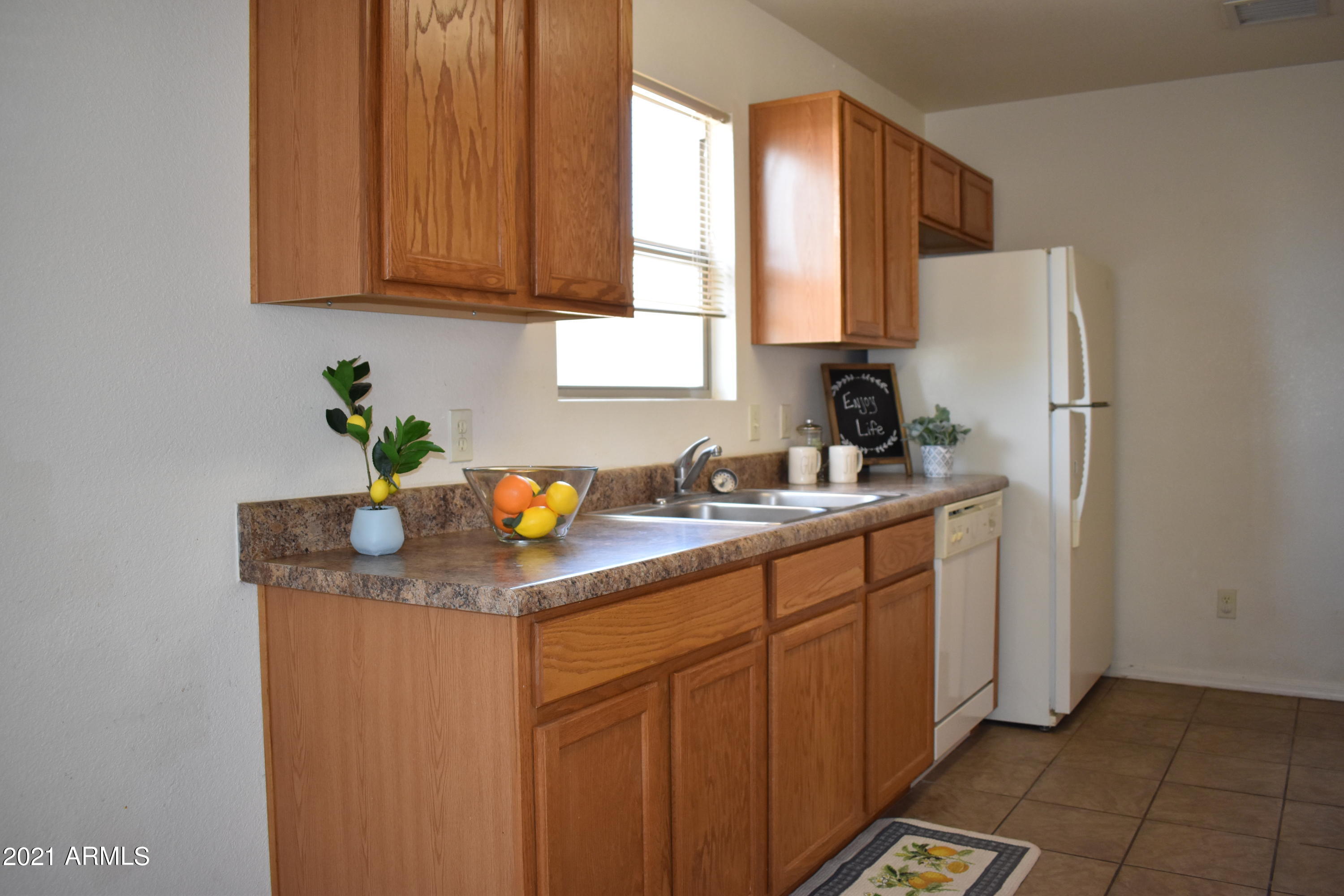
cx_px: 672
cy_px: 448
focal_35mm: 27
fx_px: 1008
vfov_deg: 47.9
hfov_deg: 67.4
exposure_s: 1/125
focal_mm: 18
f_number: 3.5
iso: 900
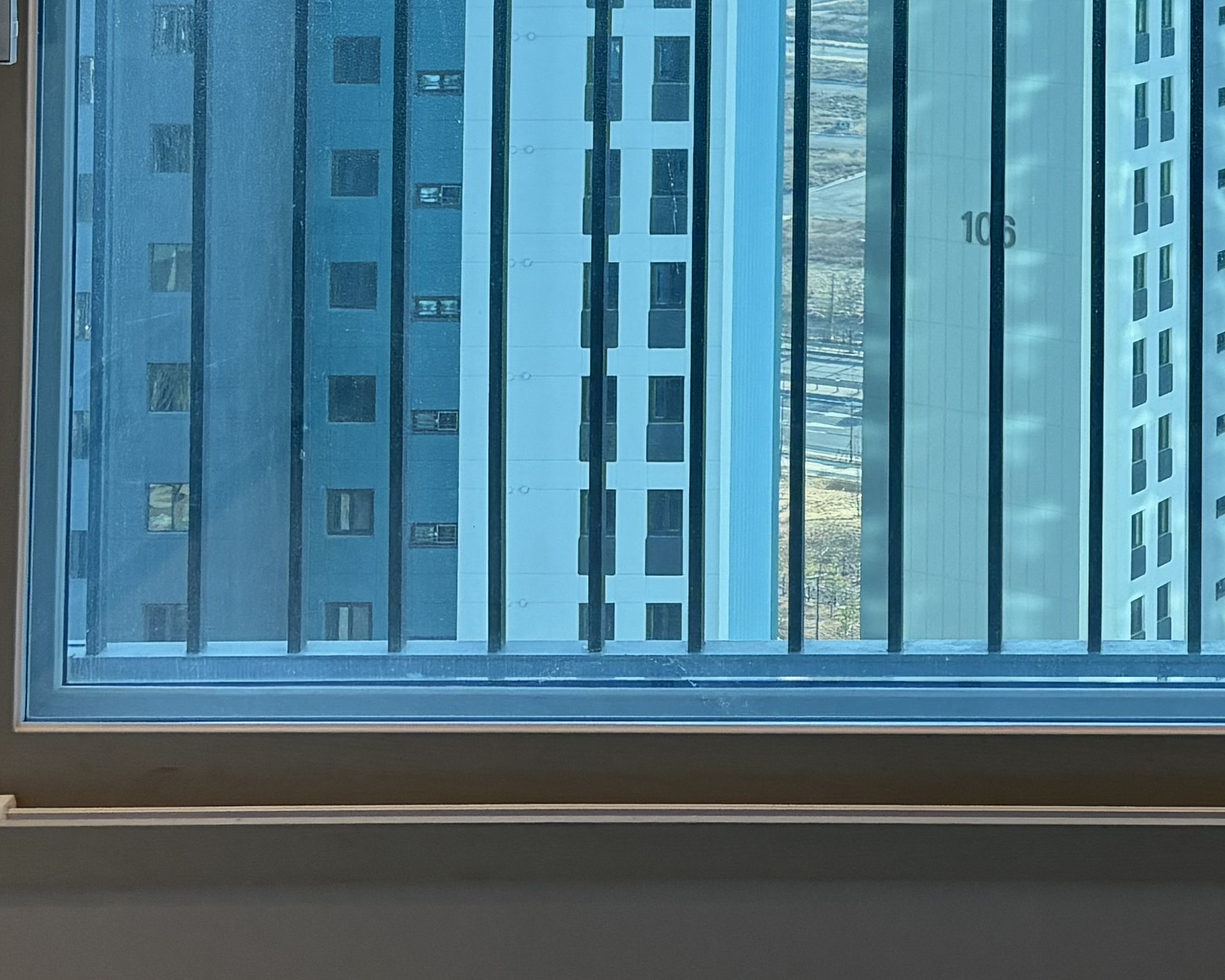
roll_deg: -1.0
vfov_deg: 16.5
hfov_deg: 21.7
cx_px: 1219
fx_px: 3082
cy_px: -473
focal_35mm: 85
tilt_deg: +0.0
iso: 50
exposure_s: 1/312
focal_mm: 5.96
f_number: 1.6
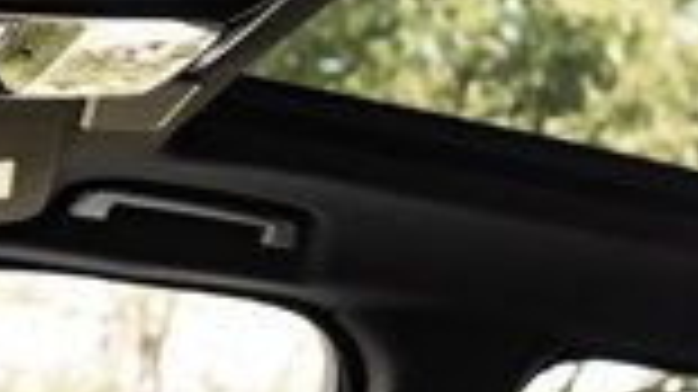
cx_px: 793
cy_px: 935
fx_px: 1924
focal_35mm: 104
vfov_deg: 10.2
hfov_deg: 19.6
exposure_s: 1/200
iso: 500
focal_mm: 24
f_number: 2.8
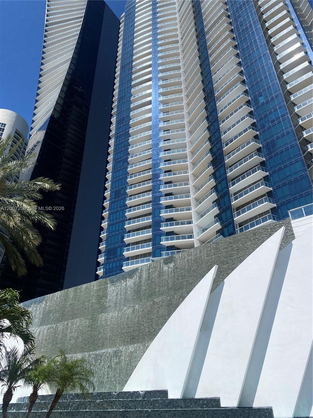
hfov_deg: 53.1
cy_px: 209
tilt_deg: +30.7
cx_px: 156
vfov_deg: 67.3
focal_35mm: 26
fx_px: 313
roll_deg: -0.7
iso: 32
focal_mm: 4.25
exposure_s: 1/4444
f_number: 1.8
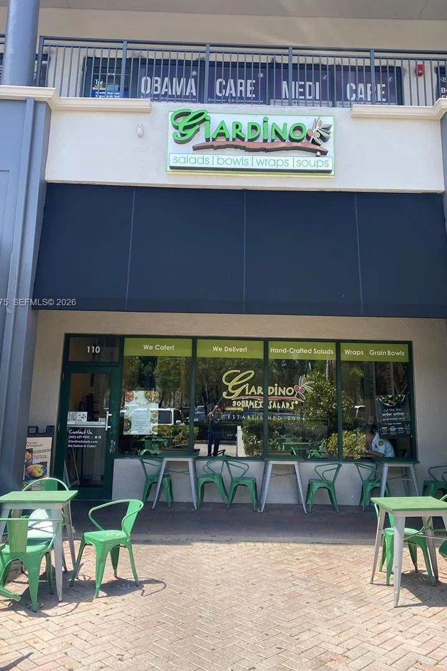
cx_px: 241
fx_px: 559
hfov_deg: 43.6
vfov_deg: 61.8
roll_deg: -2.0
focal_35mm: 30
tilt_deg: +11.5
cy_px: 303
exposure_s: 1/662
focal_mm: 4.25
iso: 32
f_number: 1.8
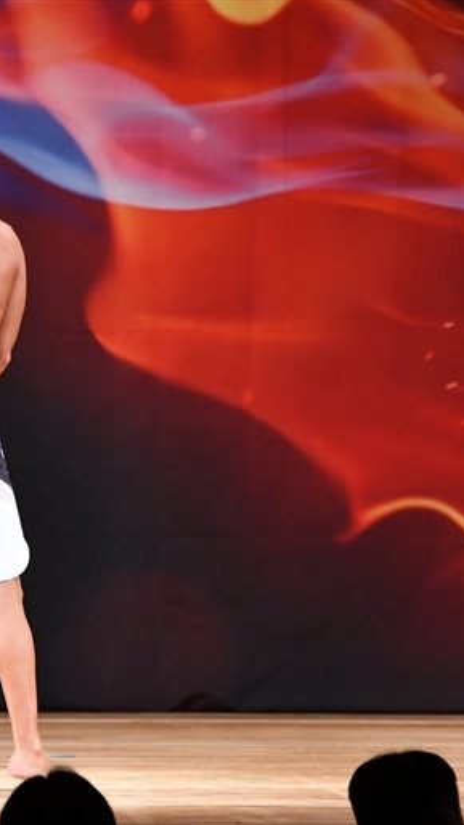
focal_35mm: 379
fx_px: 8292
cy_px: 412
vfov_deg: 5.7
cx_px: -73
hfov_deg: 3.2
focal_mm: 160
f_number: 5.6
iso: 3200
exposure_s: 1/400
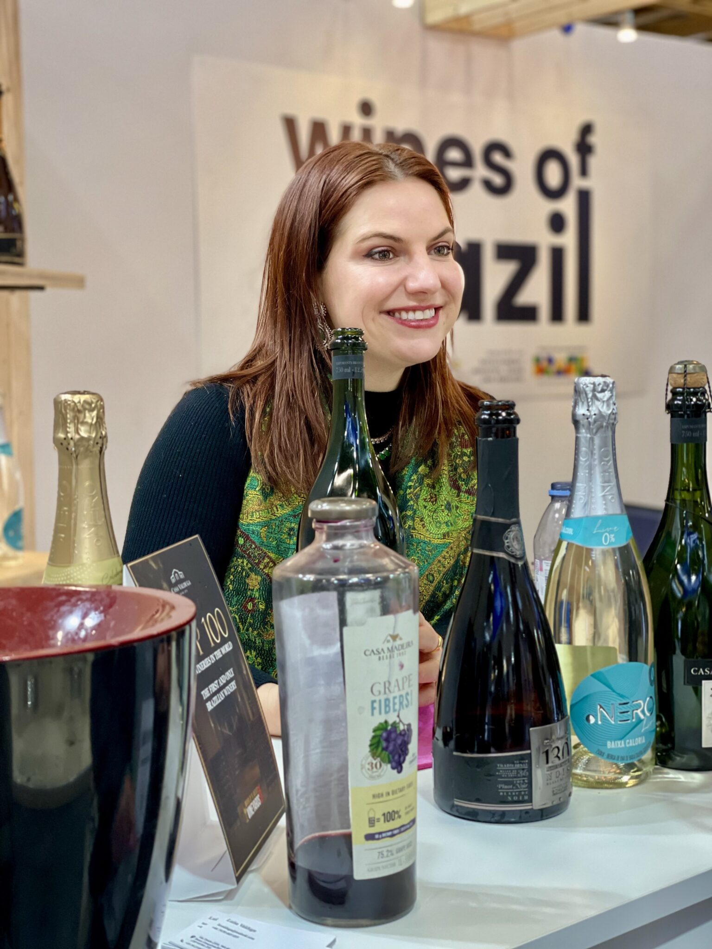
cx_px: 356
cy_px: 474
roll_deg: +1.3
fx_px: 1426
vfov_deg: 36.8
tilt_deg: -4.5
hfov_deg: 28.0
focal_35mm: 52
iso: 200
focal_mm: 6
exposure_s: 1/100
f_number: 2
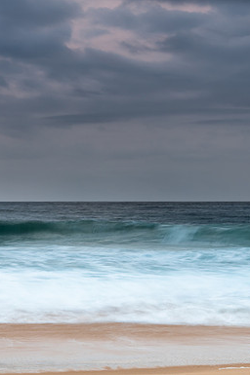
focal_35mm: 90
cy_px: 188
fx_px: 939
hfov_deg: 15.1
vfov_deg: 22.6
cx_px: 78
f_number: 5.6
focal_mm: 58
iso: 200
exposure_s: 1.3
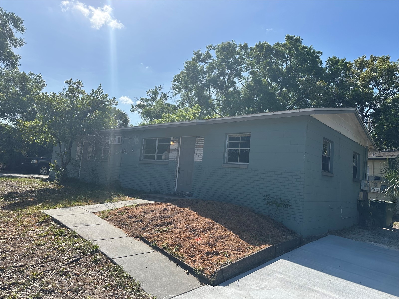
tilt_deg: +5.3
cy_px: 150
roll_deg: -4.2
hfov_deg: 71.6
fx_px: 277
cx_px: 200
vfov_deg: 56.8
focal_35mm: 24
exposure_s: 1/5525
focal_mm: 6.86
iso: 80
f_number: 1.78
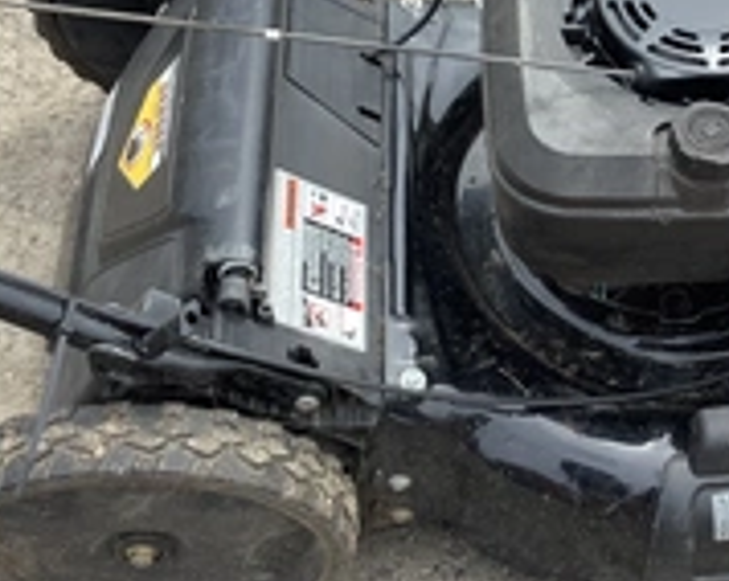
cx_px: 561
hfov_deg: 27.5
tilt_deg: -55.2
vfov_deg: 22.4
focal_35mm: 68
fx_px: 1466
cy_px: 196
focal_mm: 3.3
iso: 25
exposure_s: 1/529
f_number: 2.4
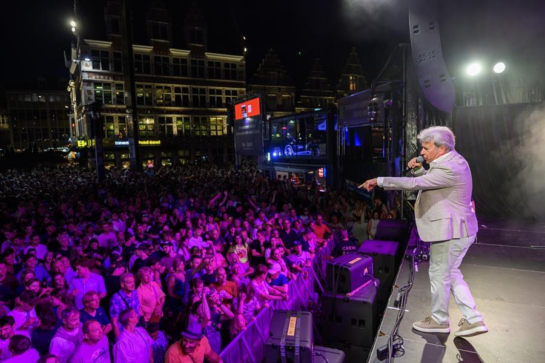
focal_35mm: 24
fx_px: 356
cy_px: 182
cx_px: 272
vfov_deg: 54.1
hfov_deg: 74.9
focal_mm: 23.5
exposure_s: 1/320
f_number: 2.8
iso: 2000
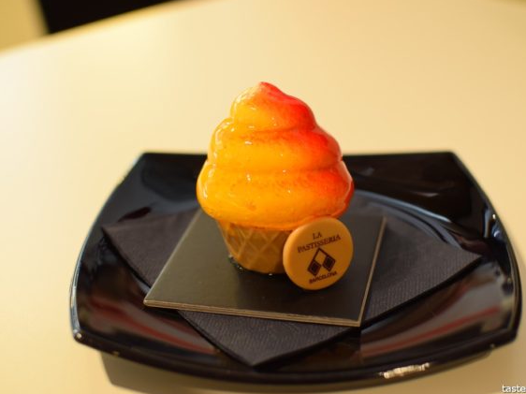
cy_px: 197
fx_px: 874
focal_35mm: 58
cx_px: 268
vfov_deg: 25.4
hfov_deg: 33.5
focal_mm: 35
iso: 400
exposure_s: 1/125
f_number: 3.2
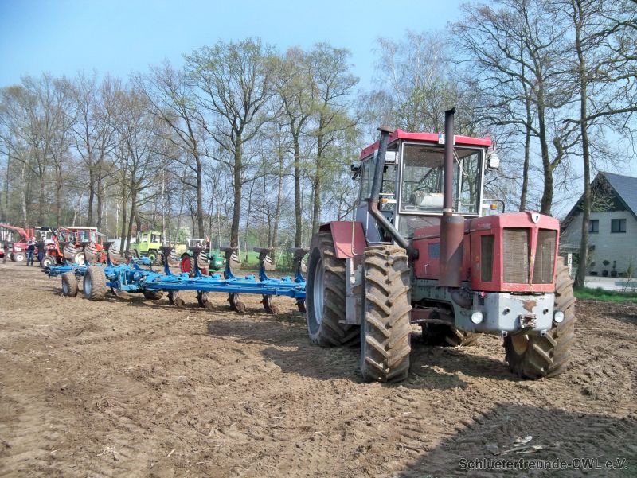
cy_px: 239
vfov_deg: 40.7
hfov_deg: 52.6
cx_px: 318
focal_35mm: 35
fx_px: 644
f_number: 3.5
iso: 100
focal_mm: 6.2
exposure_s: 1/500
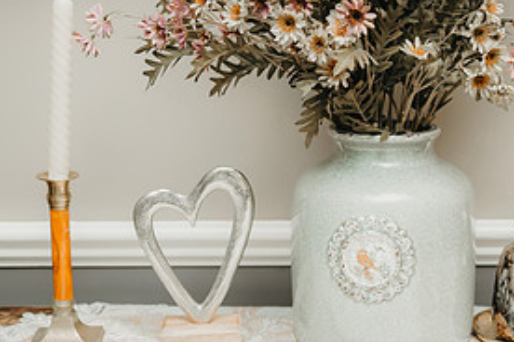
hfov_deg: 25.6
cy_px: 154
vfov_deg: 17.5
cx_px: 393
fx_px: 1114
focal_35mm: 78
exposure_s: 1/200
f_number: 2.8
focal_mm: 35
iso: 640
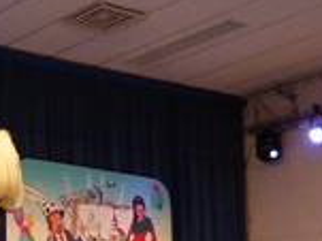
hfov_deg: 17.1
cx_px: -128
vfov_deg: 13.7
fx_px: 985
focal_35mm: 106
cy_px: 250
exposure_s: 1/60
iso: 640
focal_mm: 4.5
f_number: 2.8
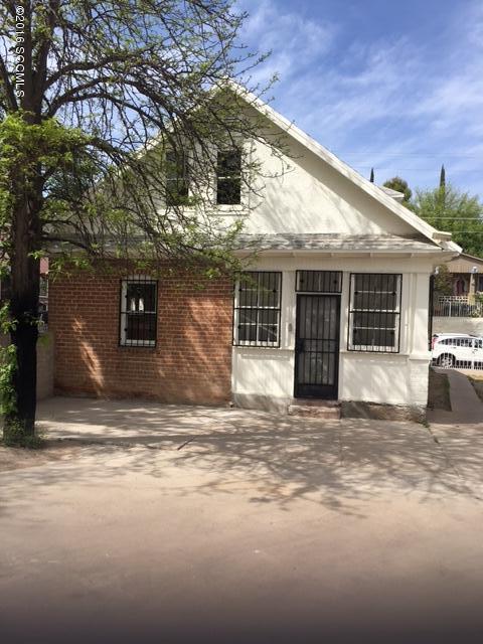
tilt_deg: -0.8
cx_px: 242
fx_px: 540
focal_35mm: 29
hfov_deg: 48.2
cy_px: 322
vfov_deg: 61.7
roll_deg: -1.7
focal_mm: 4.15
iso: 25
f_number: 2.2
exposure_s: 1/1399
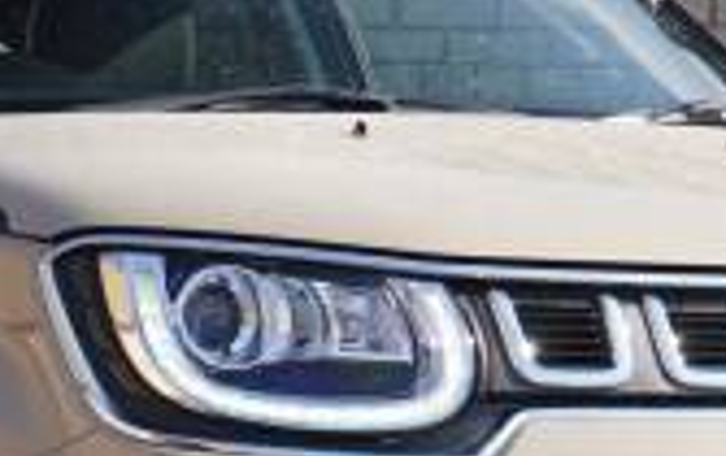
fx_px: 5331
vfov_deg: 4.9
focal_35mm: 269
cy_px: 295
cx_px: 165
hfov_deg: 7.8
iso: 125
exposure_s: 1/160
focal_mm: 46
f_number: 5.6
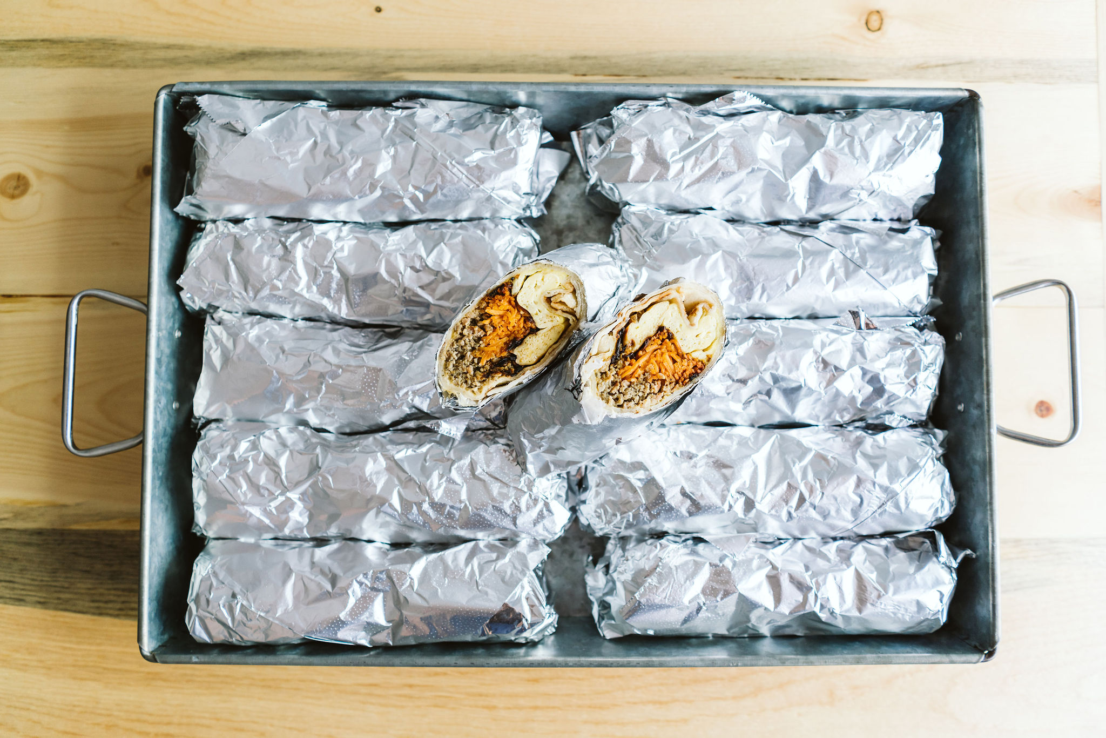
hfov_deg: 64.2
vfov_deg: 45.4
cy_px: 369
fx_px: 882
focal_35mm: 29
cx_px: 545
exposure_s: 1/160
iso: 500
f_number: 3.2
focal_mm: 28
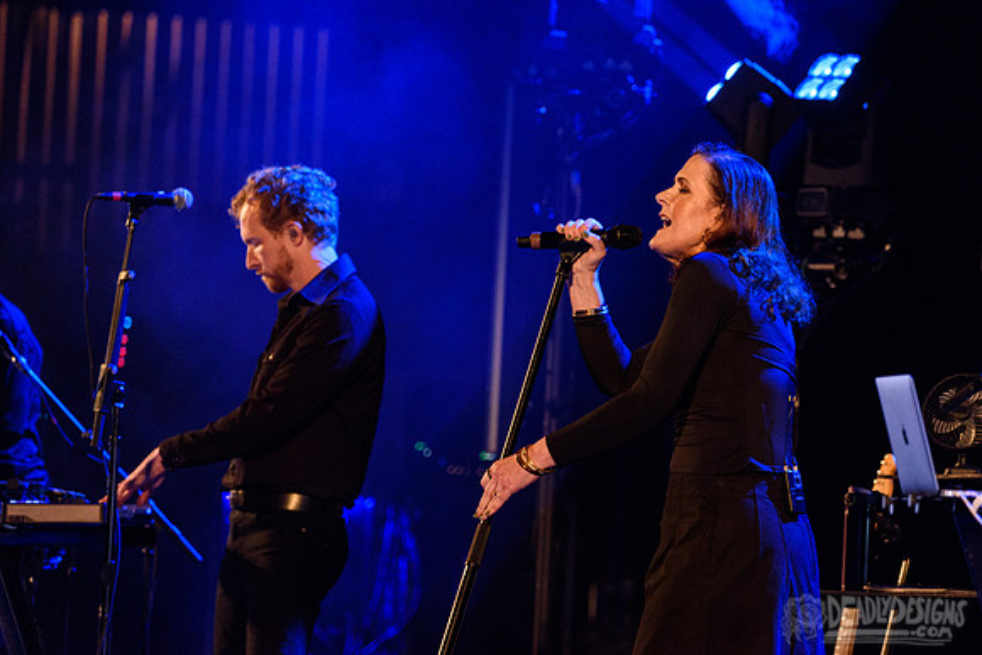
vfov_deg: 4.2
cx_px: 569
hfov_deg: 6.3
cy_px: 276
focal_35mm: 325
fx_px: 8860
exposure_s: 1/125
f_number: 5.6
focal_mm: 280
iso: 4000
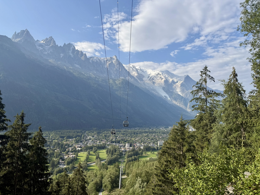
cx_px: 130
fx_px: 180
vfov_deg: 56.8
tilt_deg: +5.7
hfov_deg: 71.6
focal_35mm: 24
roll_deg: -3.9
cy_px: 98
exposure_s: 1/3759
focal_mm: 6.76
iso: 80
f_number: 1.78
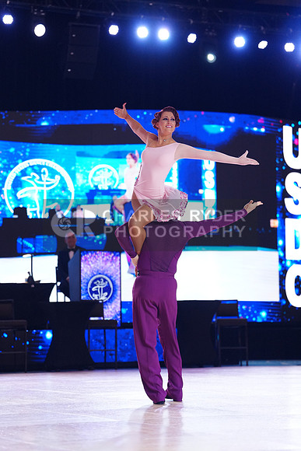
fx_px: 1341
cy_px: 226
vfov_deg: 19.1
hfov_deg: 12.8
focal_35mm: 107
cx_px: 150
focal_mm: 107
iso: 2000
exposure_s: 1/400
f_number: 2.8
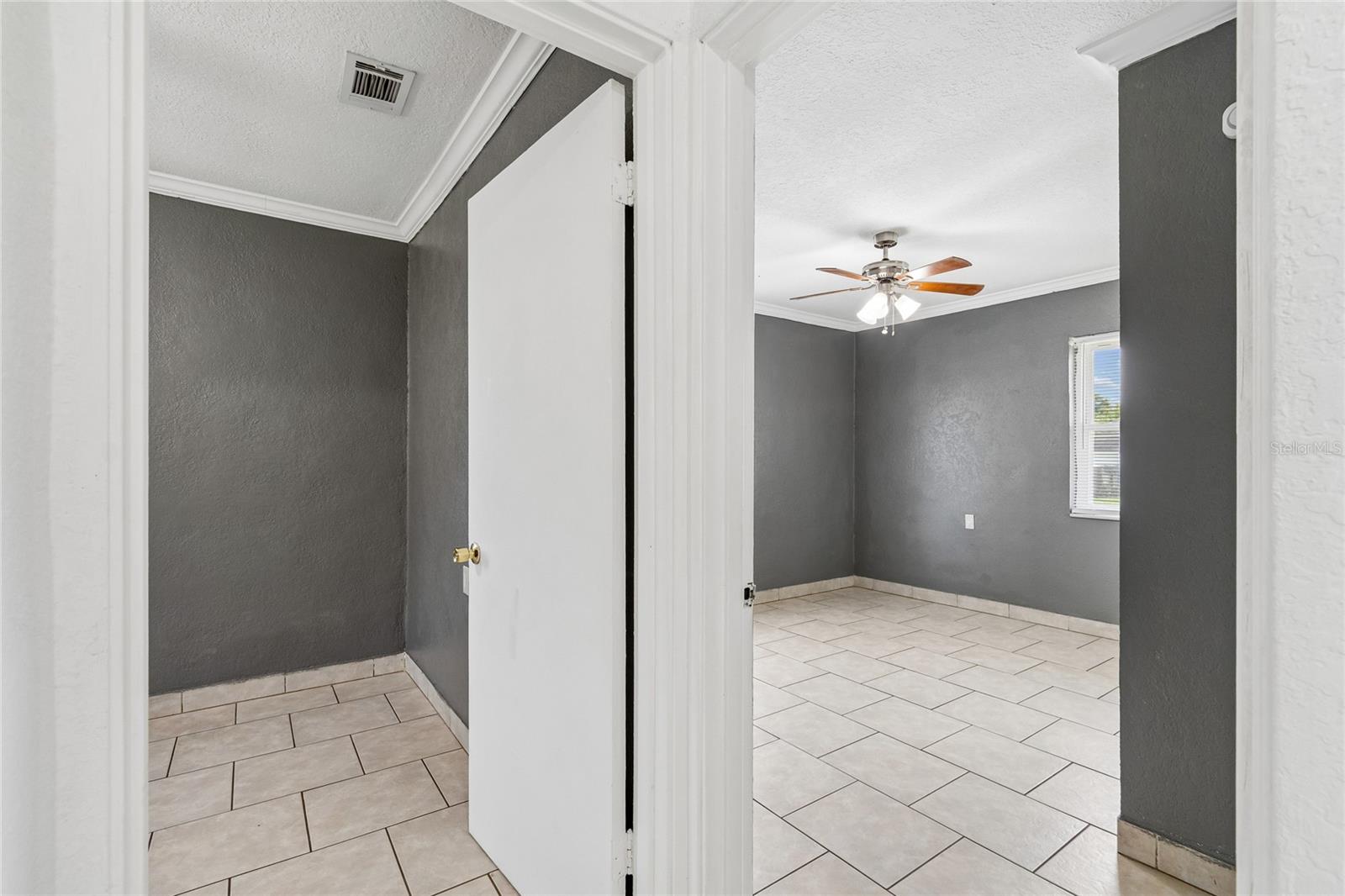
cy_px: 448
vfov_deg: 77.3
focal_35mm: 15
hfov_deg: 100.4
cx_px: 672
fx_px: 560
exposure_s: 1/2
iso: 100
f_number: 7.1
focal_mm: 10
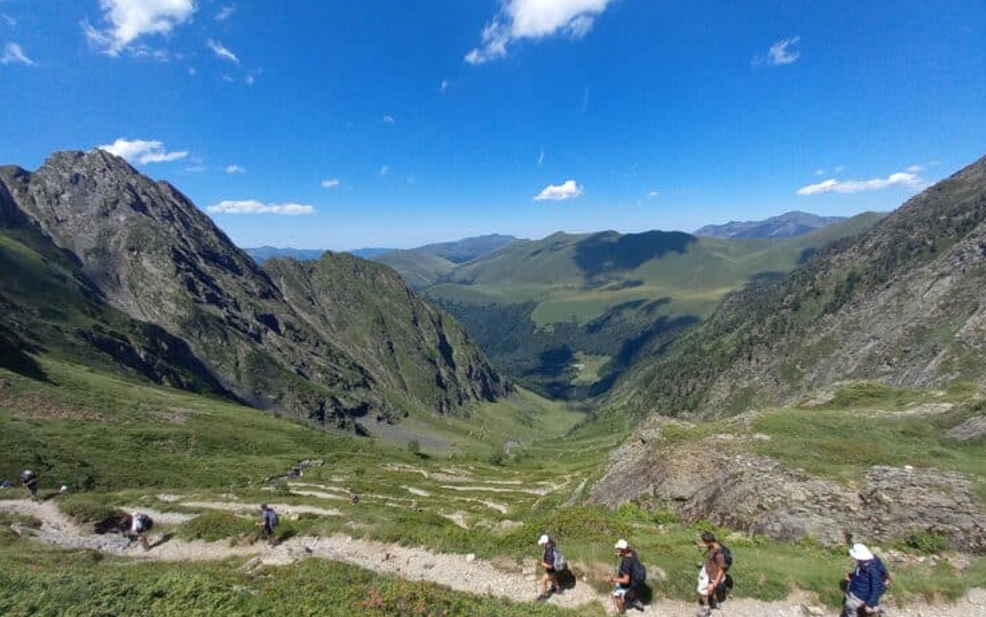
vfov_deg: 78.7
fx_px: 376
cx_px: 500
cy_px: 315
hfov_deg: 105.3
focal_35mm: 14
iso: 50
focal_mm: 1.42
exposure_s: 1/1171
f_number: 2.2
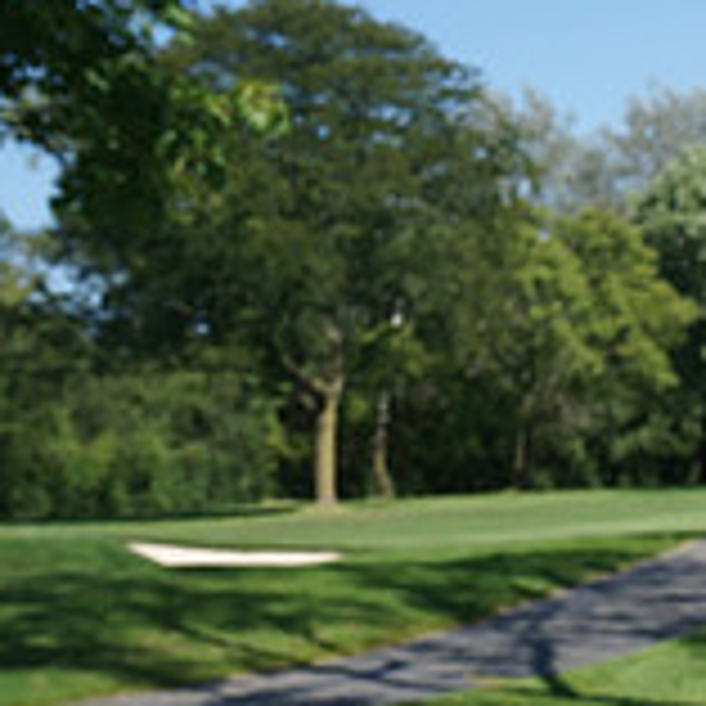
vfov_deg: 14.6
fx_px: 2677
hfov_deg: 13.8
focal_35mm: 116
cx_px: 1156
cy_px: 812
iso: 400
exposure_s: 1/200
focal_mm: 37
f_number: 16
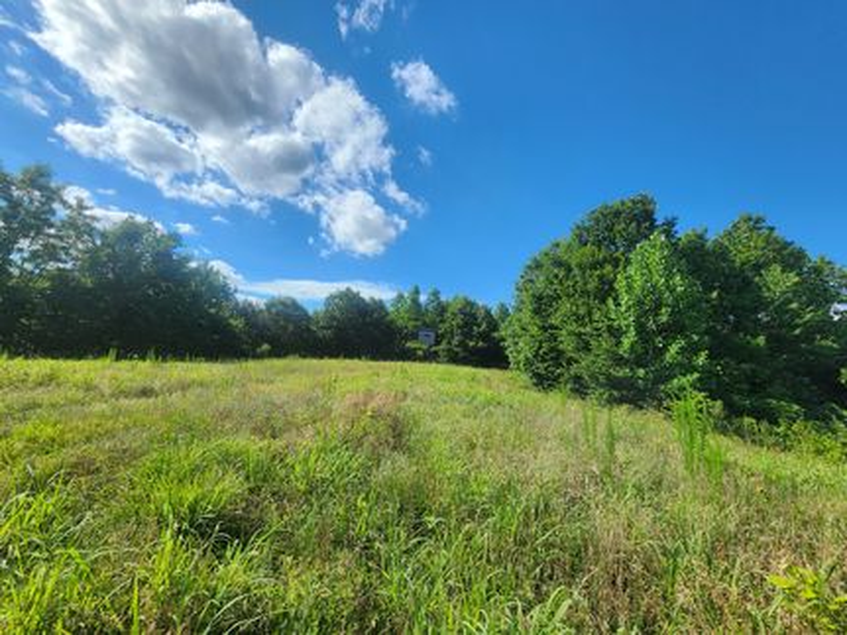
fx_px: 318
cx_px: 424
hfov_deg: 106.2
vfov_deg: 89.9
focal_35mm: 13
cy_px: 318
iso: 50
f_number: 2.2
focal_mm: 2.2
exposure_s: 1/2961
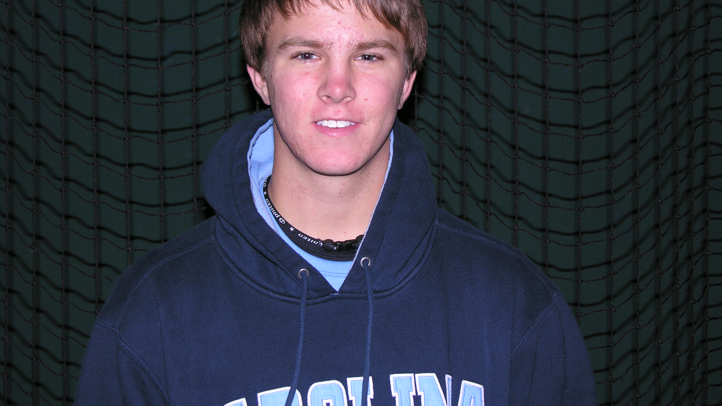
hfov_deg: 35.4
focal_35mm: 59
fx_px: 1130
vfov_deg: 20.3
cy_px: 144
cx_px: 361
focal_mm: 13.8
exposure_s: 1/60.1
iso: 50
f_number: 3.1
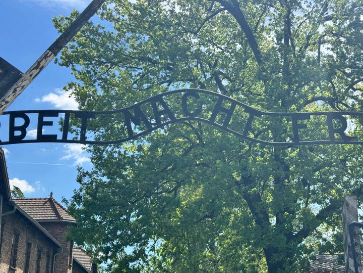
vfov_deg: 30.3
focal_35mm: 48
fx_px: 503
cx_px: 182
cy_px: 136
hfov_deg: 39.7
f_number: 1.78
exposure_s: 1/3425
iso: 64
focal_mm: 6.76
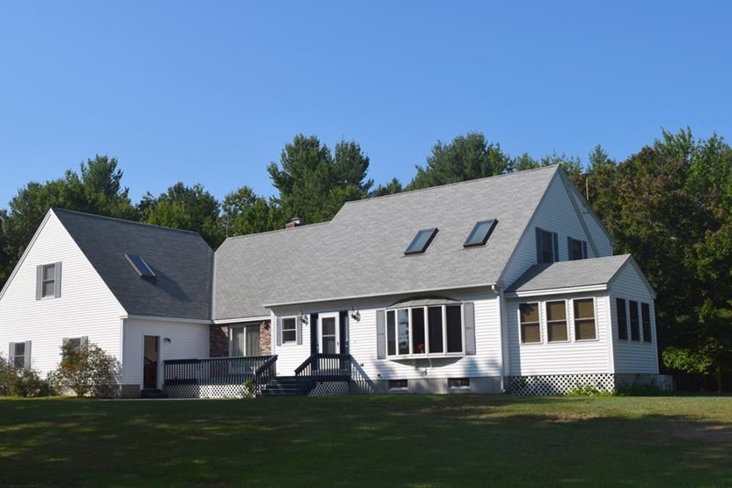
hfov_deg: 44.5
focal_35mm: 44
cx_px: 333
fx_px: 894
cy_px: 246
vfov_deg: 30.5
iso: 200
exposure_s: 1/500
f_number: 11
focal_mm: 24
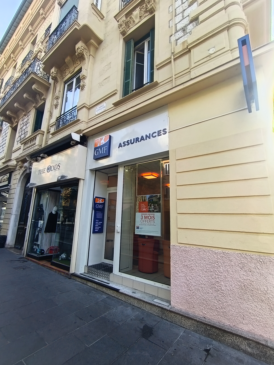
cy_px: 182
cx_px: 137
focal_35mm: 17
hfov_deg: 74.7
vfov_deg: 91.0
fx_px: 179
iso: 100
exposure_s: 1/139
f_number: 2.2
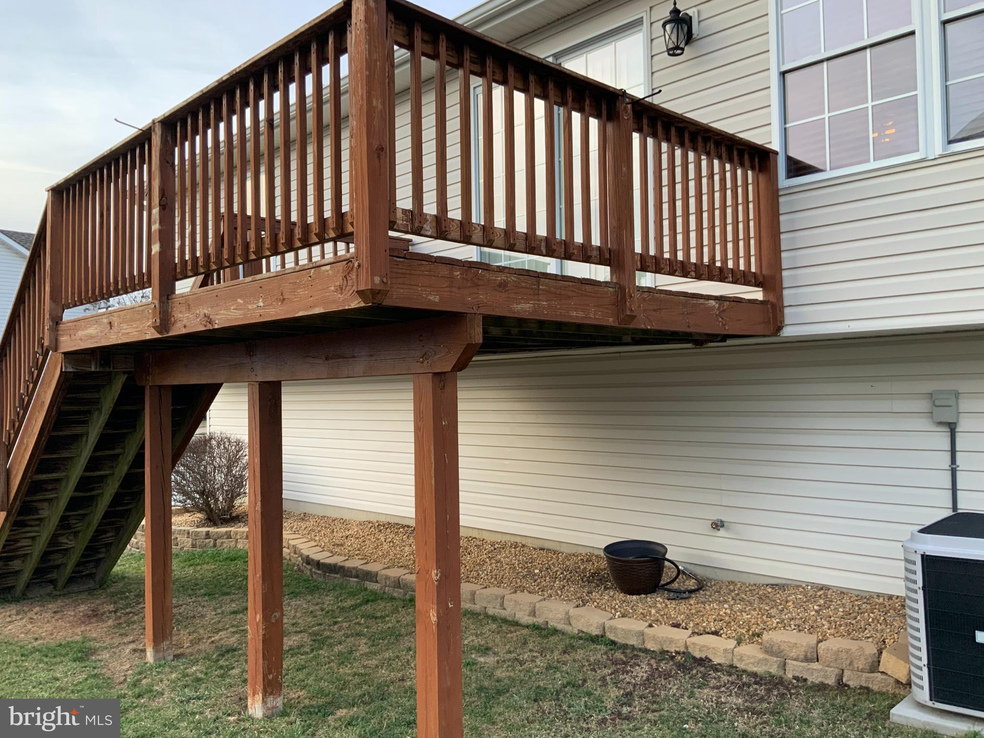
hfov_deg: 61.7
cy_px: 369
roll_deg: +1.6
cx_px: 492
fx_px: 824
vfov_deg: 48.2
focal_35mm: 29
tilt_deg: +1.1
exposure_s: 1/120
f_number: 1.8
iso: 40
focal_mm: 3
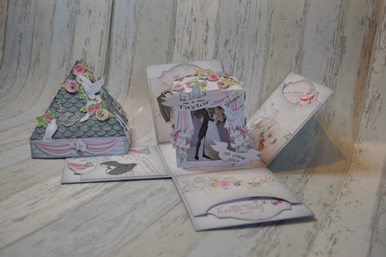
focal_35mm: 39
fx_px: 418
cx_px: 193
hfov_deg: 49.6
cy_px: 128
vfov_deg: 34.1
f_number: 4.2
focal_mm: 26
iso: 400
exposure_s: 1/40
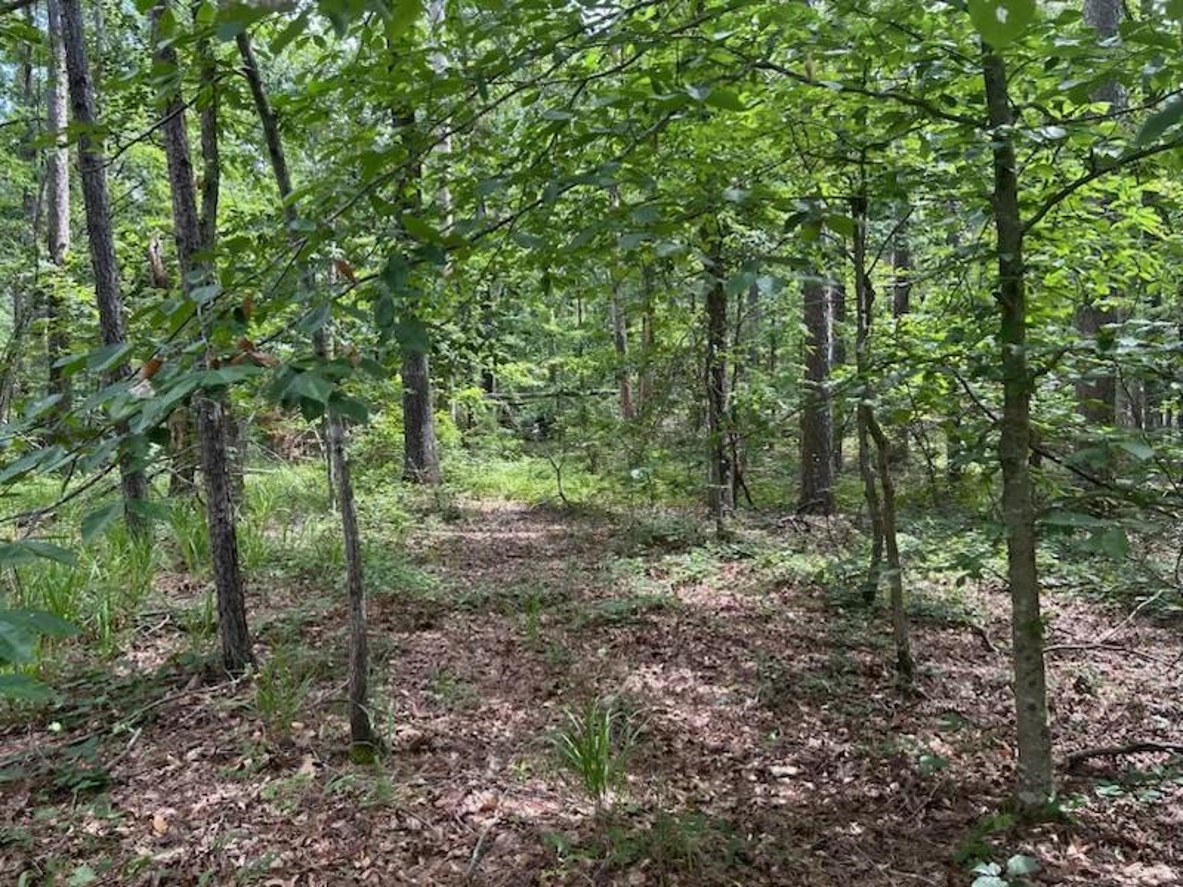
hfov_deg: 67.3
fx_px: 889
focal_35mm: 26
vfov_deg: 53.1
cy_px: 444
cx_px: 592
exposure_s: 1/138
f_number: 1.5
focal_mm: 5.7
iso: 32
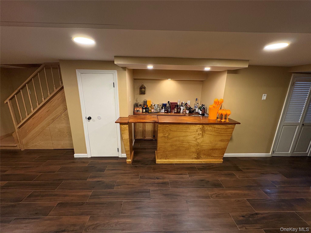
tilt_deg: -15.0
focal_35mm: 14
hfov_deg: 102.1
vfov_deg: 85.7
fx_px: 126
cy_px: 116
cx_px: 156
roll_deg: -0.6
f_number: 2.2
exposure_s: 1/60
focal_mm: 2.22
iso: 250
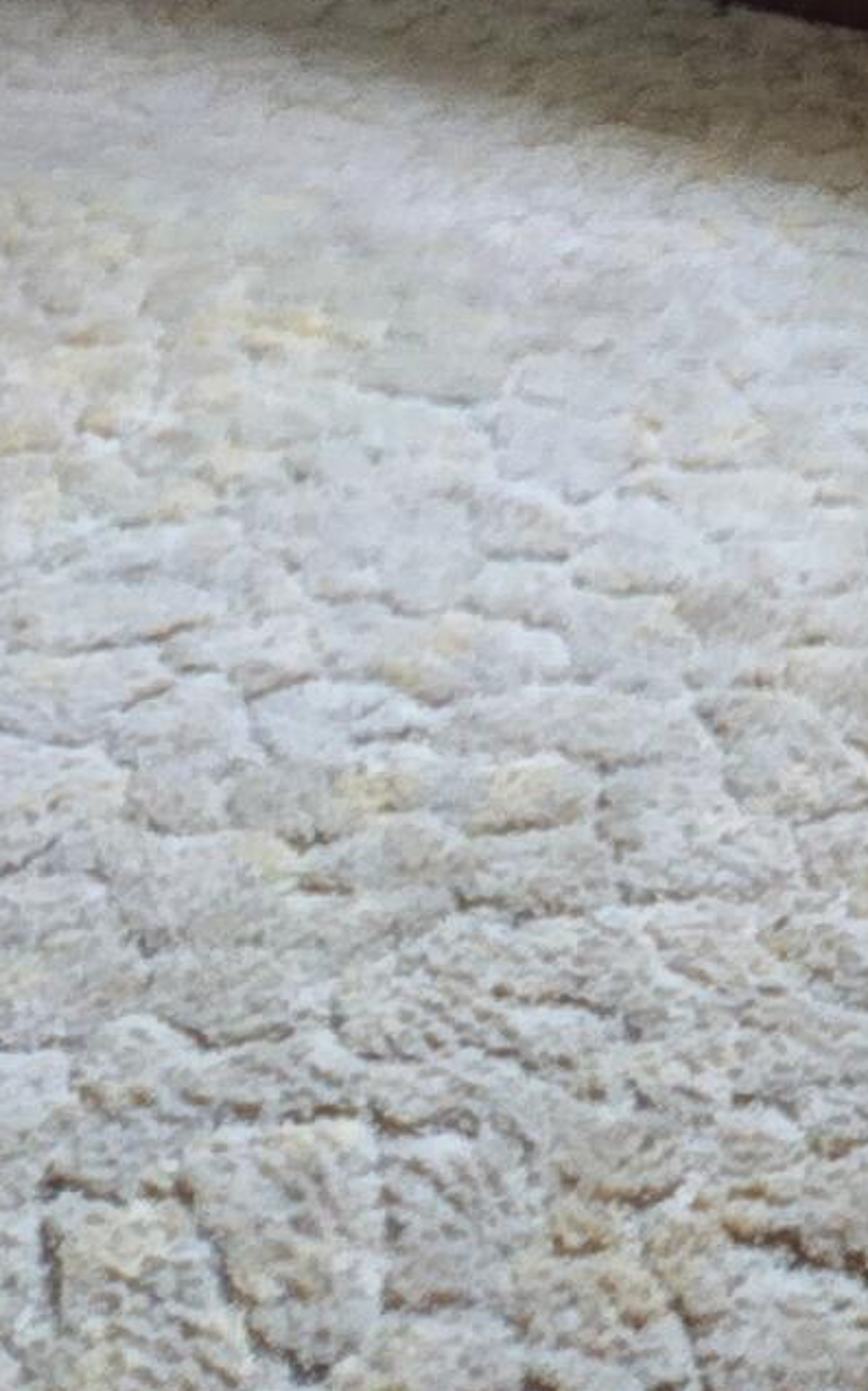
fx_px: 2462
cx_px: 1023
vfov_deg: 23.6
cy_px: -809
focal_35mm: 65
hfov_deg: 19.0
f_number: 2.2
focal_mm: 2.2
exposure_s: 1/60
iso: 320
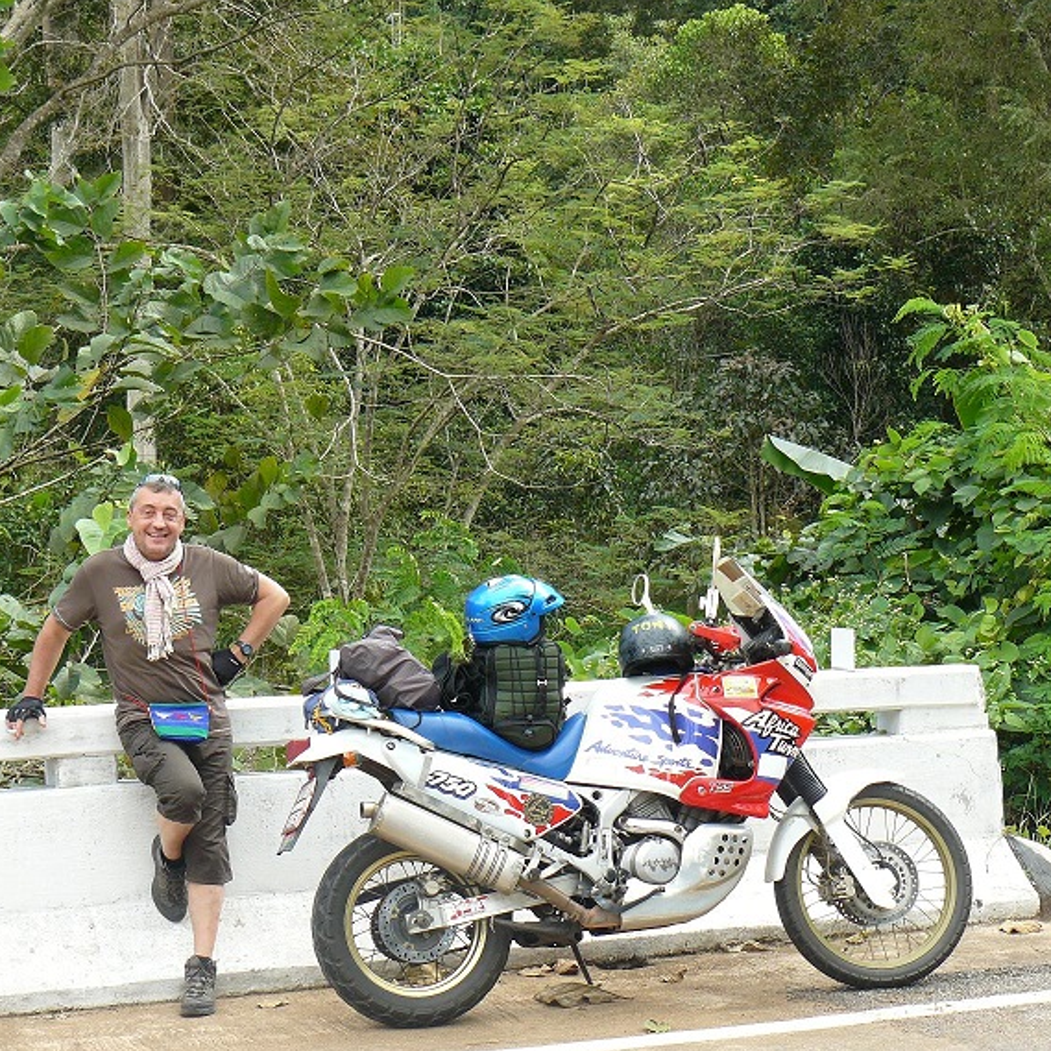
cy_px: 530
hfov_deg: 21.7
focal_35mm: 80
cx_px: 521
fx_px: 2748
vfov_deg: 21.7
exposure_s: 1/125
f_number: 4
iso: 100
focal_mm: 11.2
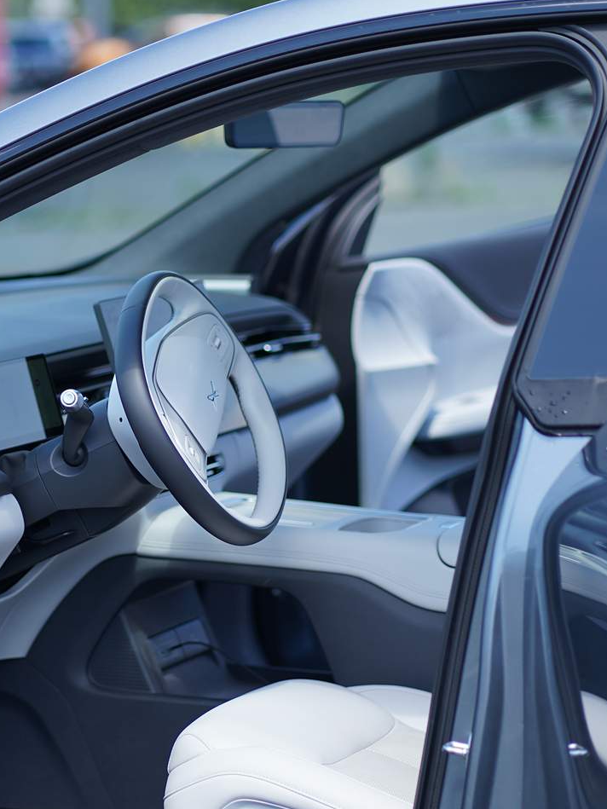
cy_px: 509
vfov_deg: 12.7
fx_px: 3623
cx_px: 78
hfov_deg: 9.5
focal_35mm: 155
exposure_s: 1/1000
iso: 100
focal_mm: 85
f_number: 2
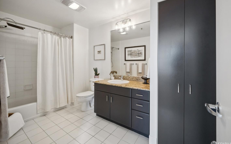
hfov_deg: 105.3
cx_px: 115
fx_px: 88
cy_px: 67
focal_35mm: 14
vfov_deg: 78.5
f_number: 6.3
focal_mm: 13
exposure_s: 1/100
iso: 1000
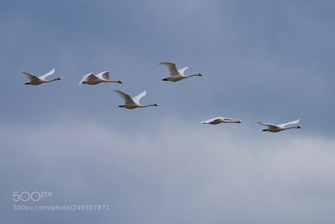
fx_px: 5585
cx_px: 168
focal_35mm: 600
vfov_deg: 2.3
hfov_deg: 3.4
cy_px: 112
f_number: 9
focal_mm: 600
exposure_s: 1/1000
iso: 320
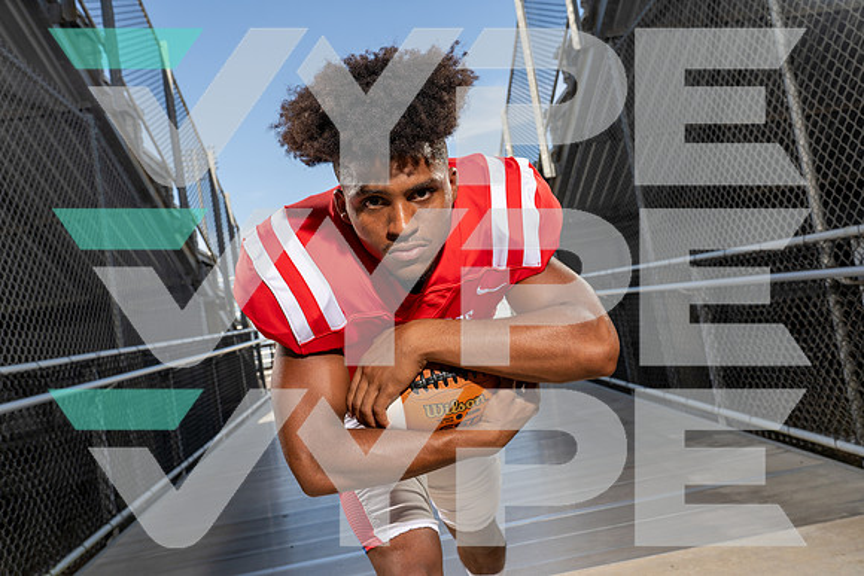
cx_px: 432
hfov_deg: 61.9
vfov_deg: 43.6
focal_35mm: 30
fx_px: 720
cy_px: 288
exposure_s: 1/250
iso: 160
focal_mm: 30
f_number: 8
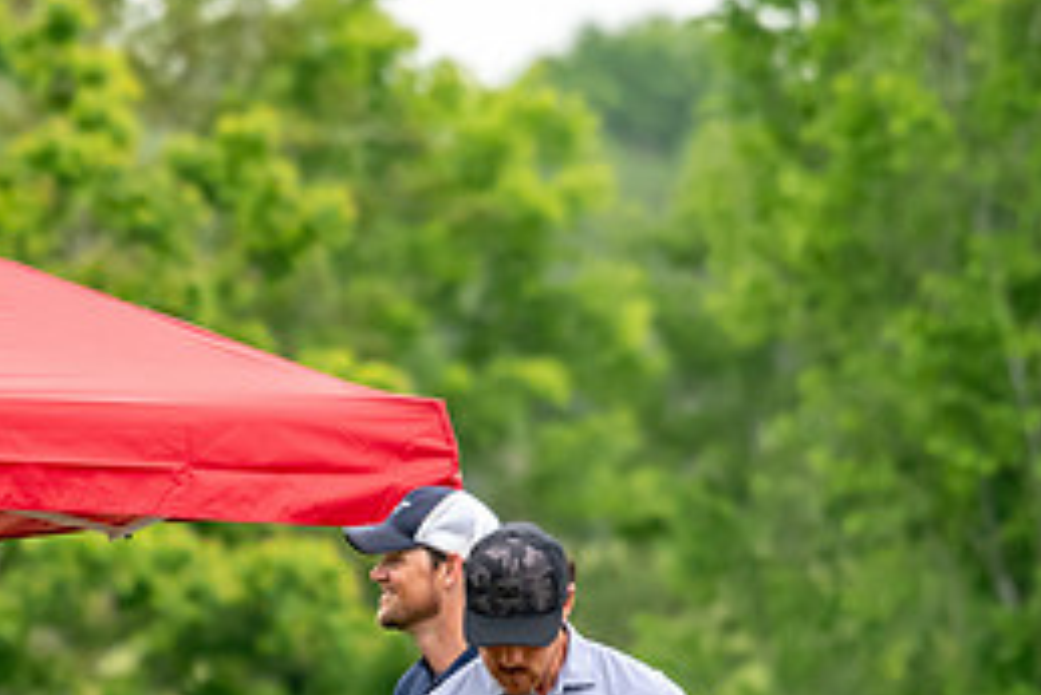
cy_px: 717
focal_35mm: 1242
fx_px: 35933
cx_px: 88
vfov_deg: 1.1
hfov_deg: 1.7
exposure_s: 1/2000
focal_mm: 370
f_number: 5.6
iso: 1600
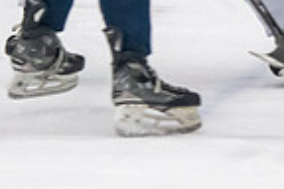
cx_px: 174
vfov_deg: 1.9
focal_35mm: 741
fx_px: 5845
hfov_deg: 2.8
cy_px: -161
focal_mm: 112
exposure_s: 1/640
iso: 2000
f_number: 3.2
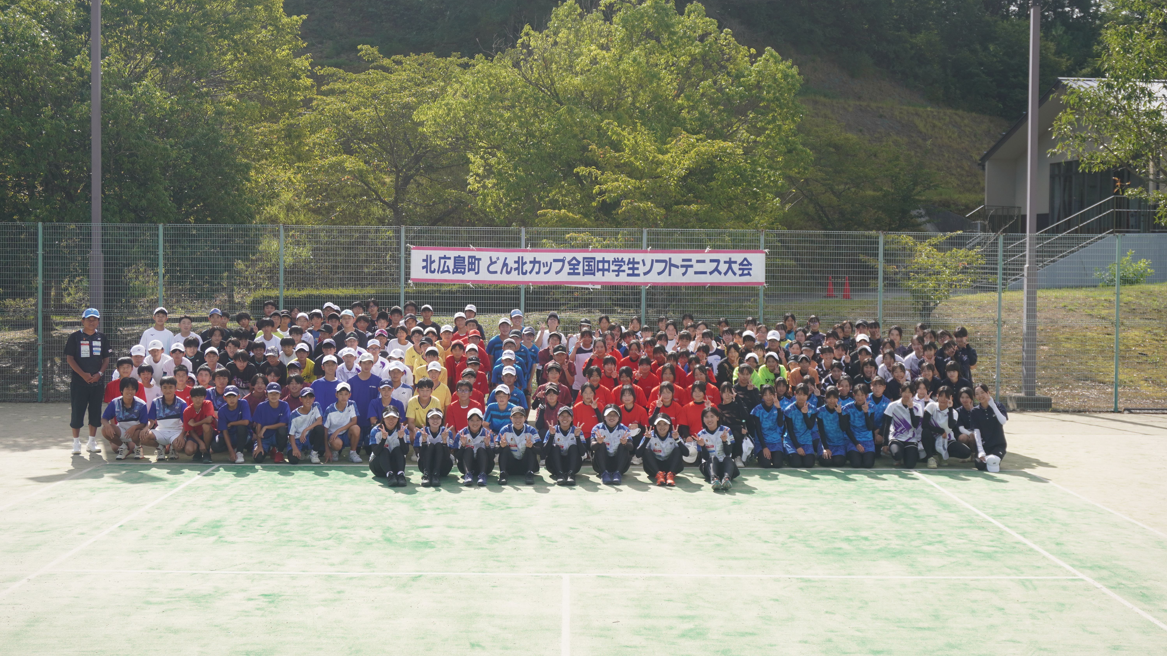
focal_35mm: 43
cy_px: 291
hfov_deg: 47.8
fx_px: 1316
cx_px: 585
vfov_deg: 28.0
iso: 100
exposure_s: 1/250
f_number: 6.3
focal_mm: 27
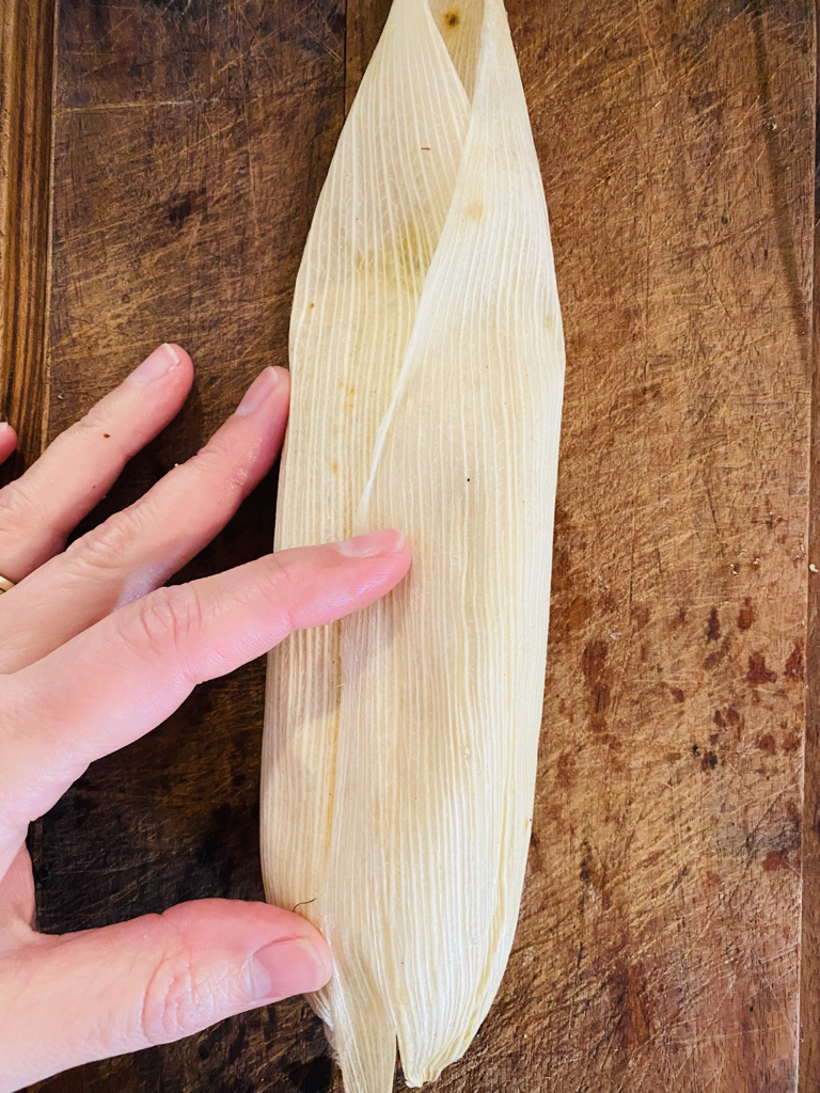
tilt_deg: -88.6
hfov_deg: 53.1
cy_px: 546
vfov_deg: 67.3
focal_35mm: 26
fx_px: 821
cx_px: 410
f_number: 1.8
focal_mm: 4.25
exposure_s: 1/40
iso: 400
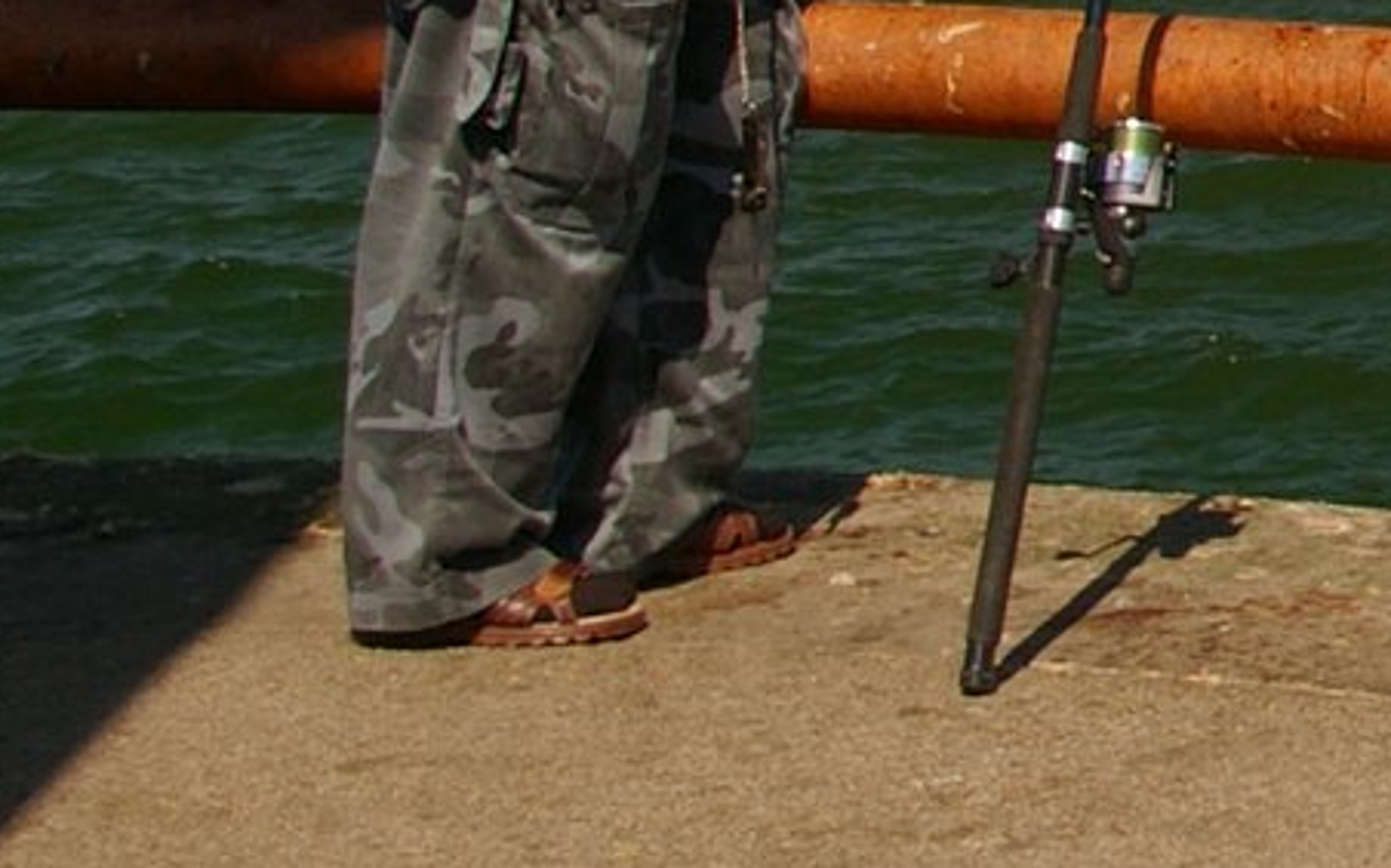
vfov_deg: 8.0
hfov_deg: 11.5
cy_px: -569
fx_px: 6036
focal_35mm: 159
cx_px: 2982
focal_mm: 23
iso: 200
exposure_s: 1/125
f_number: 11
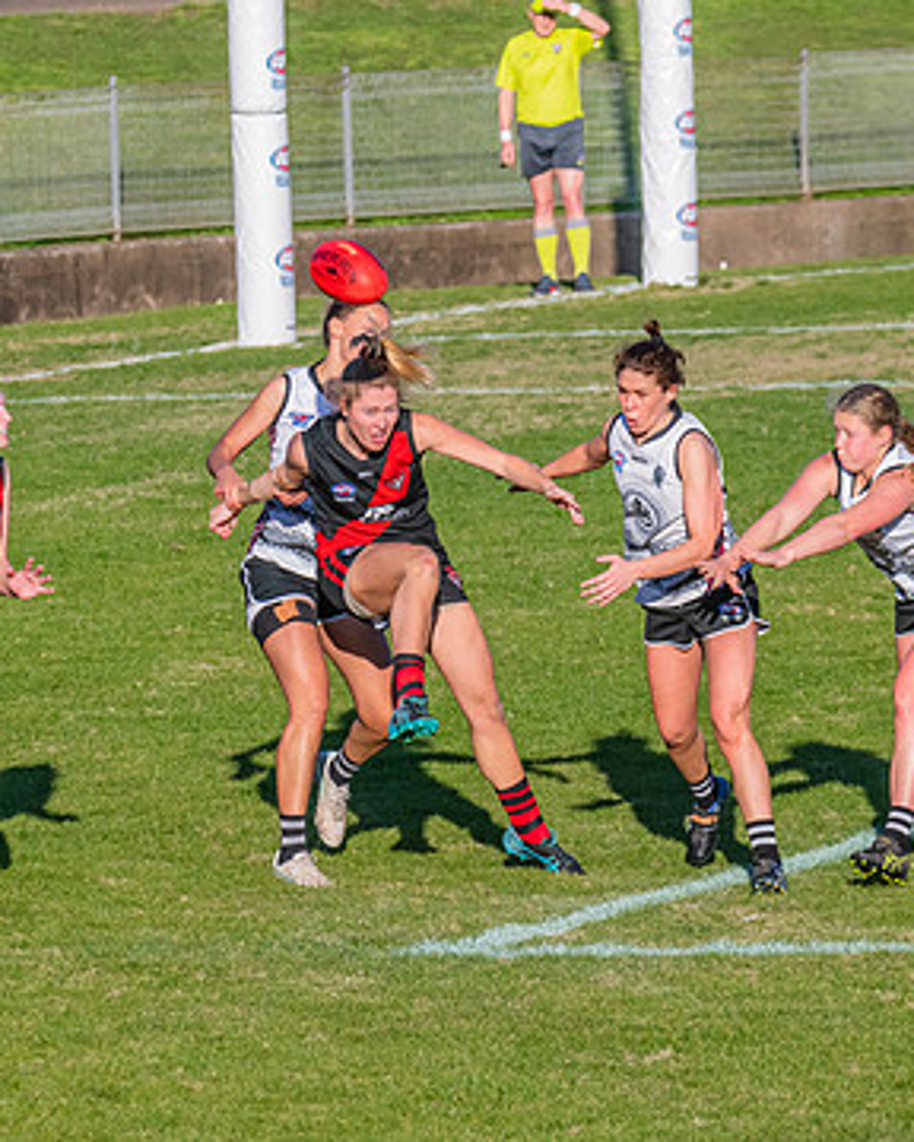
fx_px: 14371
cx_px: 610
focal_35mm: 425
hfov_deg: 3.6
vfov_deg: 4.6
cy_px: 624
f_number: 9
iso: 800
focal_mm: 220
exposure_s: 1/1250
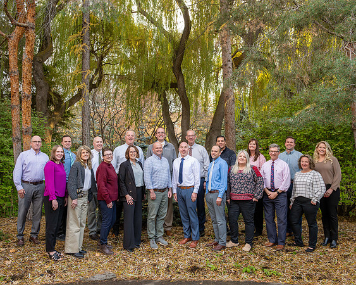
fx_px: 380
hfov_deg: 50.2
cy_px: 142
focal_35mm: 36
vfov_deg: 41.1
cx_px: 173
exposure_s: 1/160
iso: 2500
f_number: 6.3
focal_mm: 32
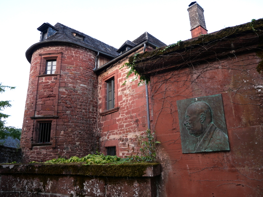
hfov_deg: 71.6
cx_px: 132
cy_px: 98
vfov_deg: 56.8
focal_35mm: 24
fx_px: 182
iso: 250
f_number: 3.5
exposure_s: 1/60
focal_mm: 12
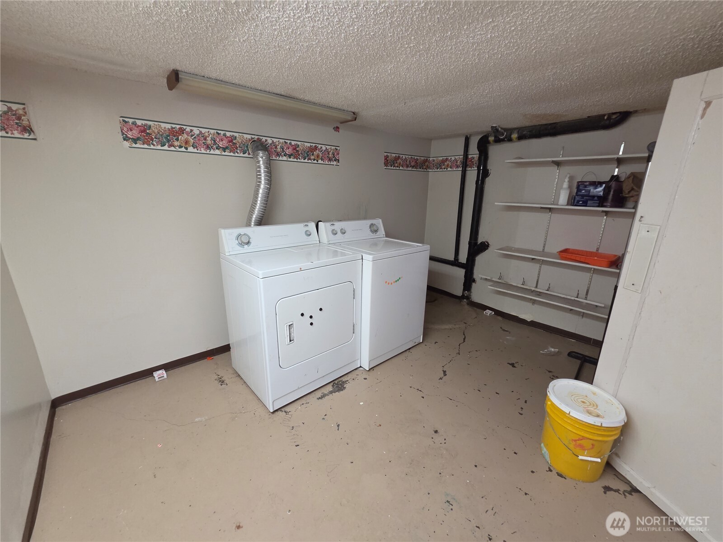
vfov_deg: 89.9
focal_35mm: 13
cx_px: 362
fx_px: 272
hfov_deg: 106.2
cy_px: 271
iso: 500
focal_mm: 2.2
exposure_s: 1/60
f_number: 2.2
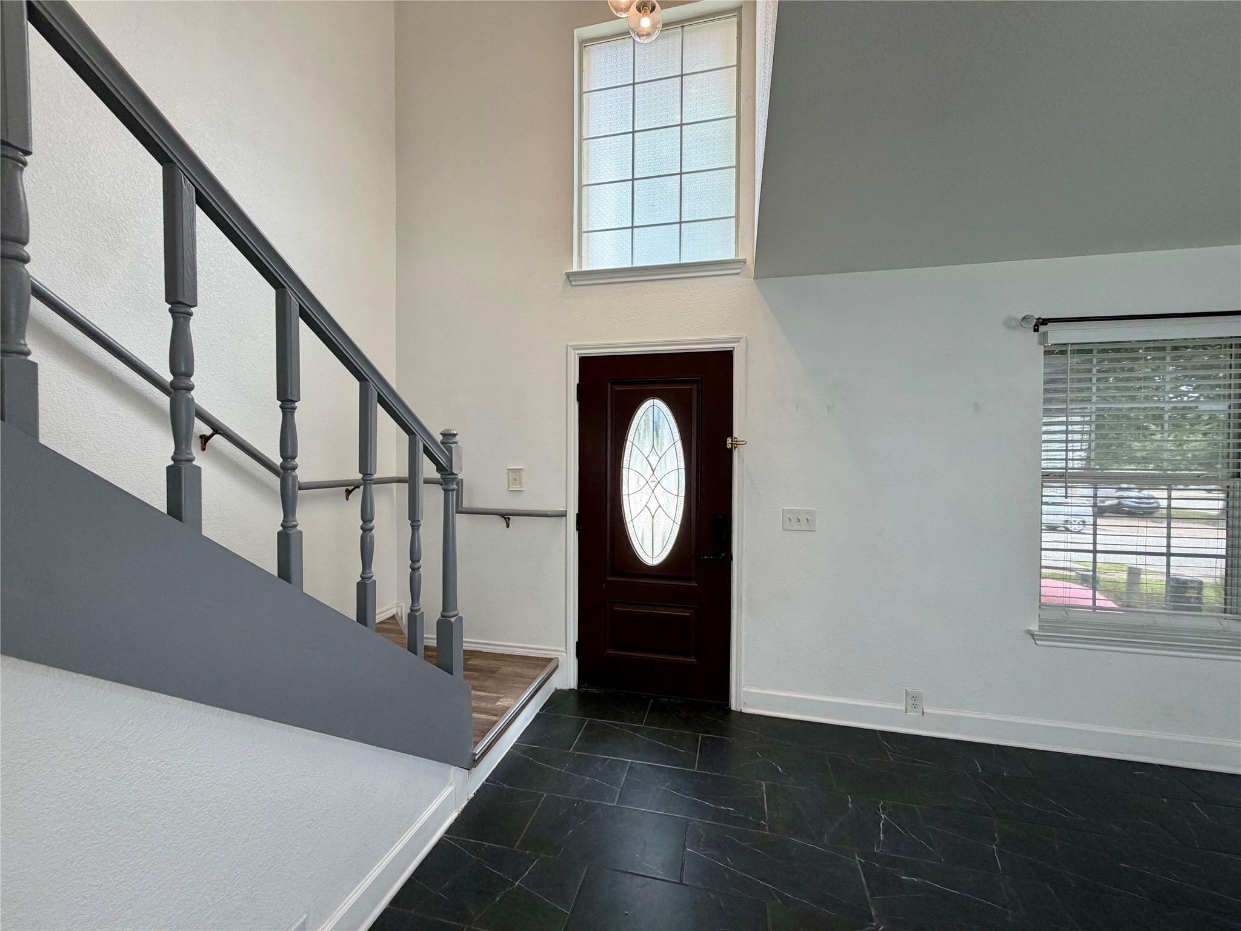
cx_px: 620
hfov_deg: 102.1
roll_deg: +0.0
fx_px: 502
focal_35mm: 14
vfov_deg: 85.7
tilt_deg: -1.6
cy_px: 466
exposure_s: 1/120
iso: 160
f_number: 2.2
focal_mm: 2.22
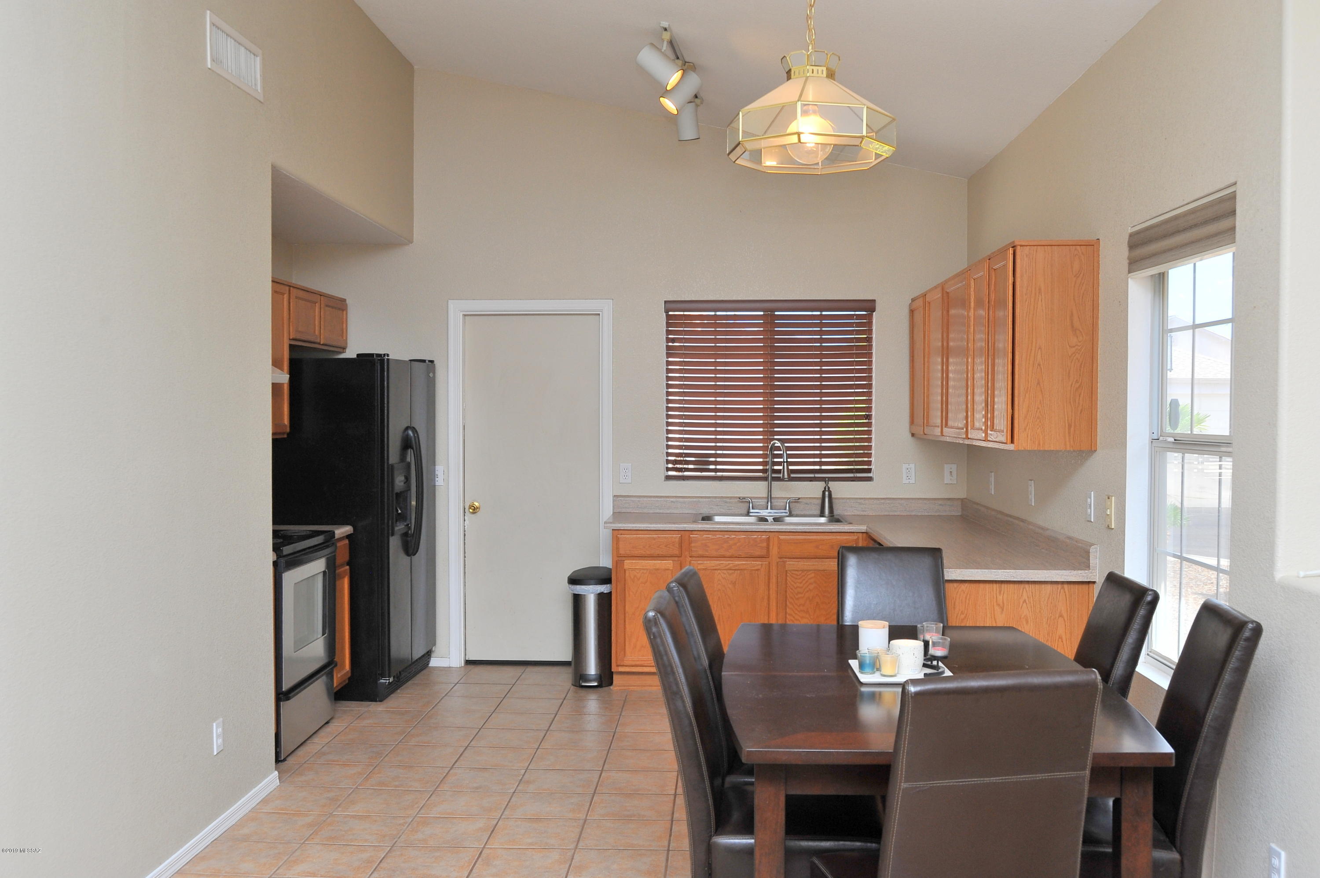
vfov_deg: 37.8
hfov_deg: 54.5
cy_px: 439
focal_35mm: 35
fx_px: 1282
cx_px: 660
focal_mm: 35
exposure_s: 1/200
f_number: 8
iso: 640
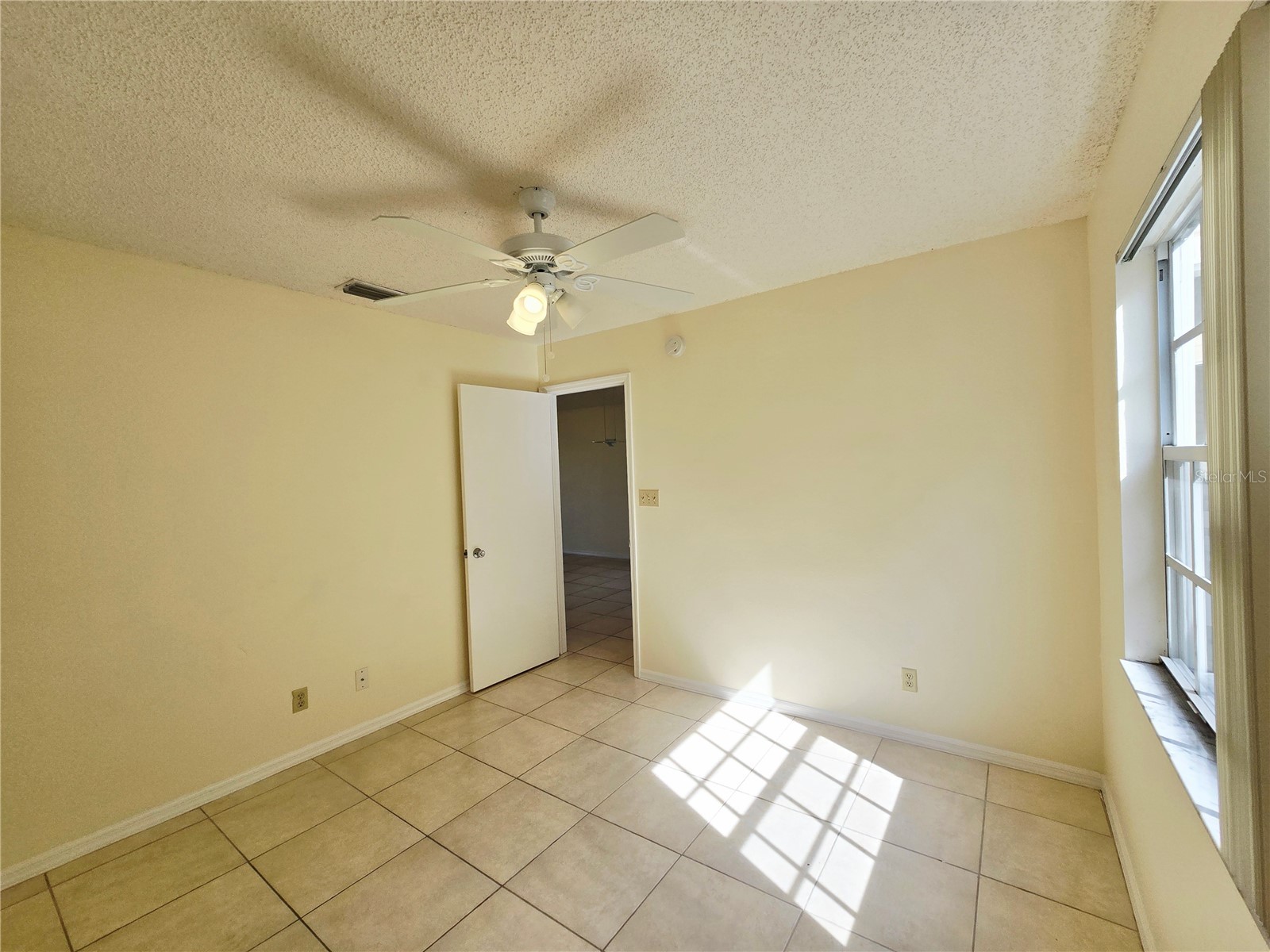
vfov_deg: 89.9
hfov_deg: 106.2
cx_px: 635
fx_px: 477
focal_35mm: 13
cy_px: 476
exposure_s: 1/476
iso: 50
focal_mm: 2.2
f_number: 2.2
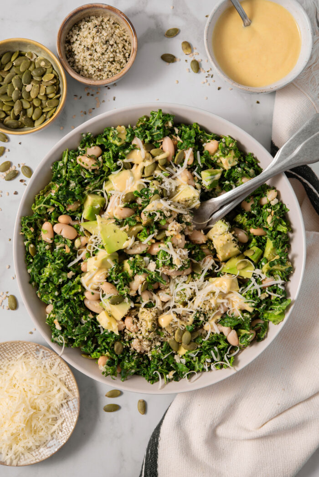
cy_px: 238
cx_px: 160
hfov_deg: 22.6
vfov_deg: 33.4
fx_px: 797
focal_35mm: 60
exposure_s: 1/5
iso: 100
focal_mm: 60
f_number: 10
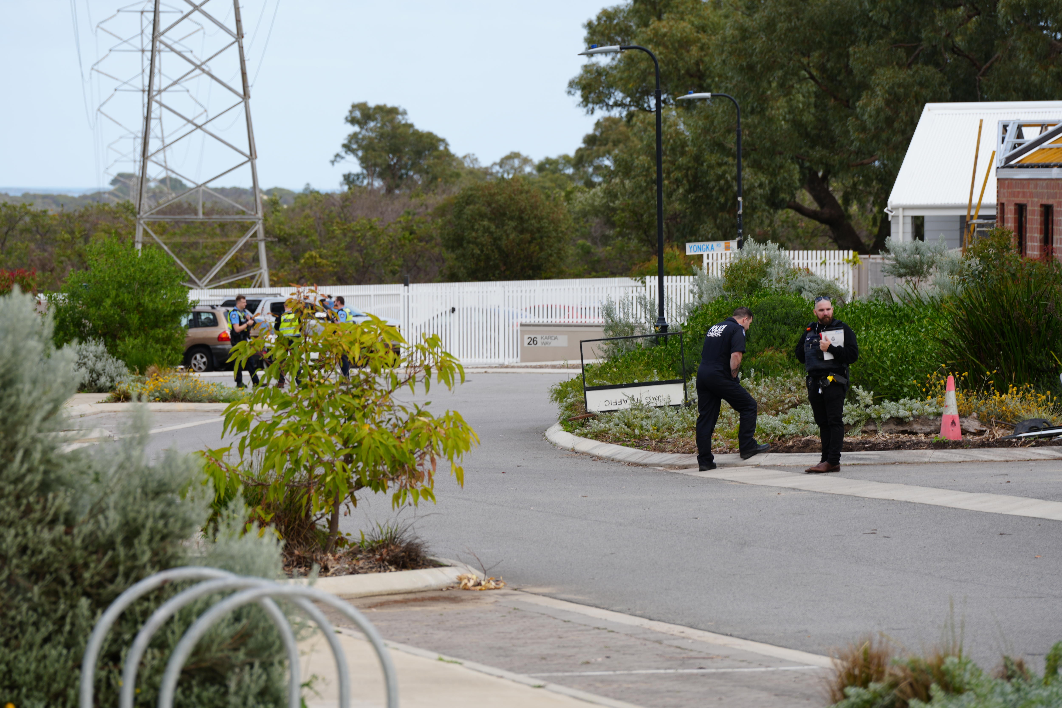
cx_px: 531
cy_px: 354
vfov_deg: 6.9
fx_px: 5899
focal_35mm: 200
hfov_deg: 10.3
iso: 100
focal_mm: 200
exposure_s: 1/250
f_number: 5.6
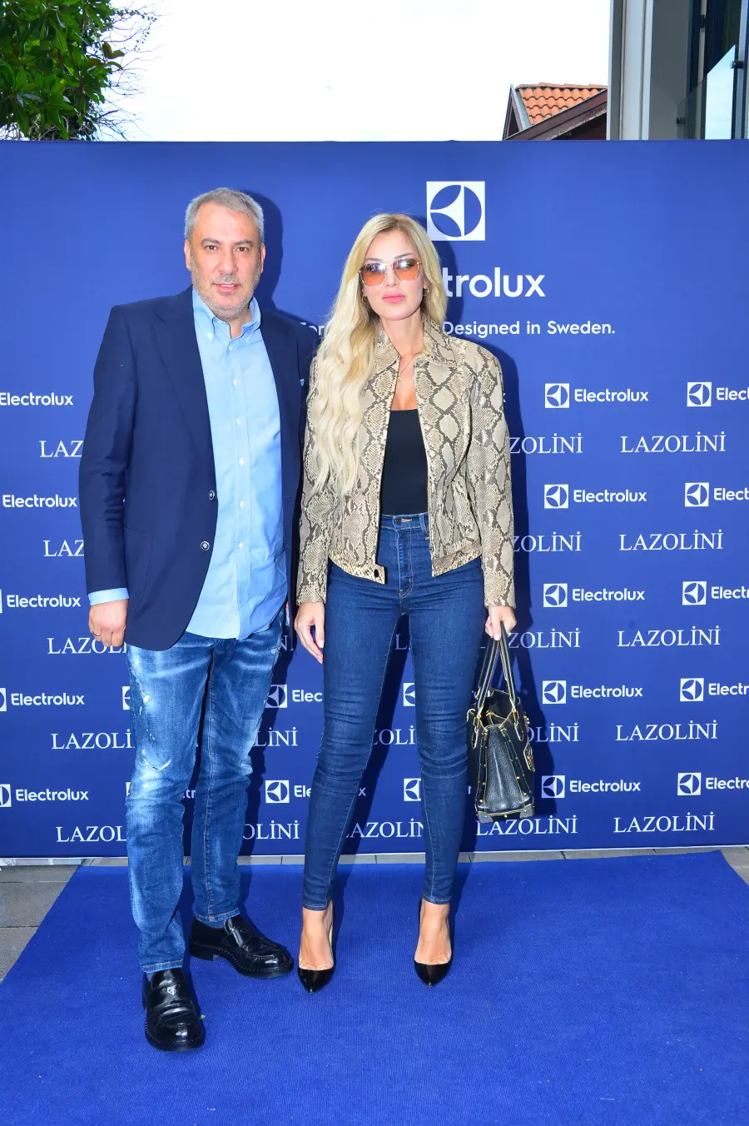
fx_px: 1062
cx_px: 374
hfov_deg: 38.8
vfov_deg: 55.8
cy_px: 563
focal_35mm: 34
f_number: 10
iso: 500
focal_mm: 34
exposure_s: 1/125
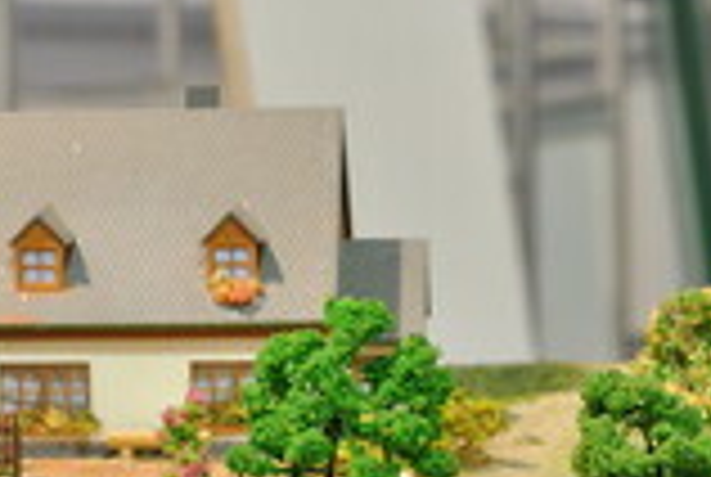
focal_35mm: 182
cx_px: 16
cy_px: 326
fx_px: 3601
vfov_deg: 7.6
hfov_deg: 11.2
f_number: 13
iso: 200
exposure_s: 4
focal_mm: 48
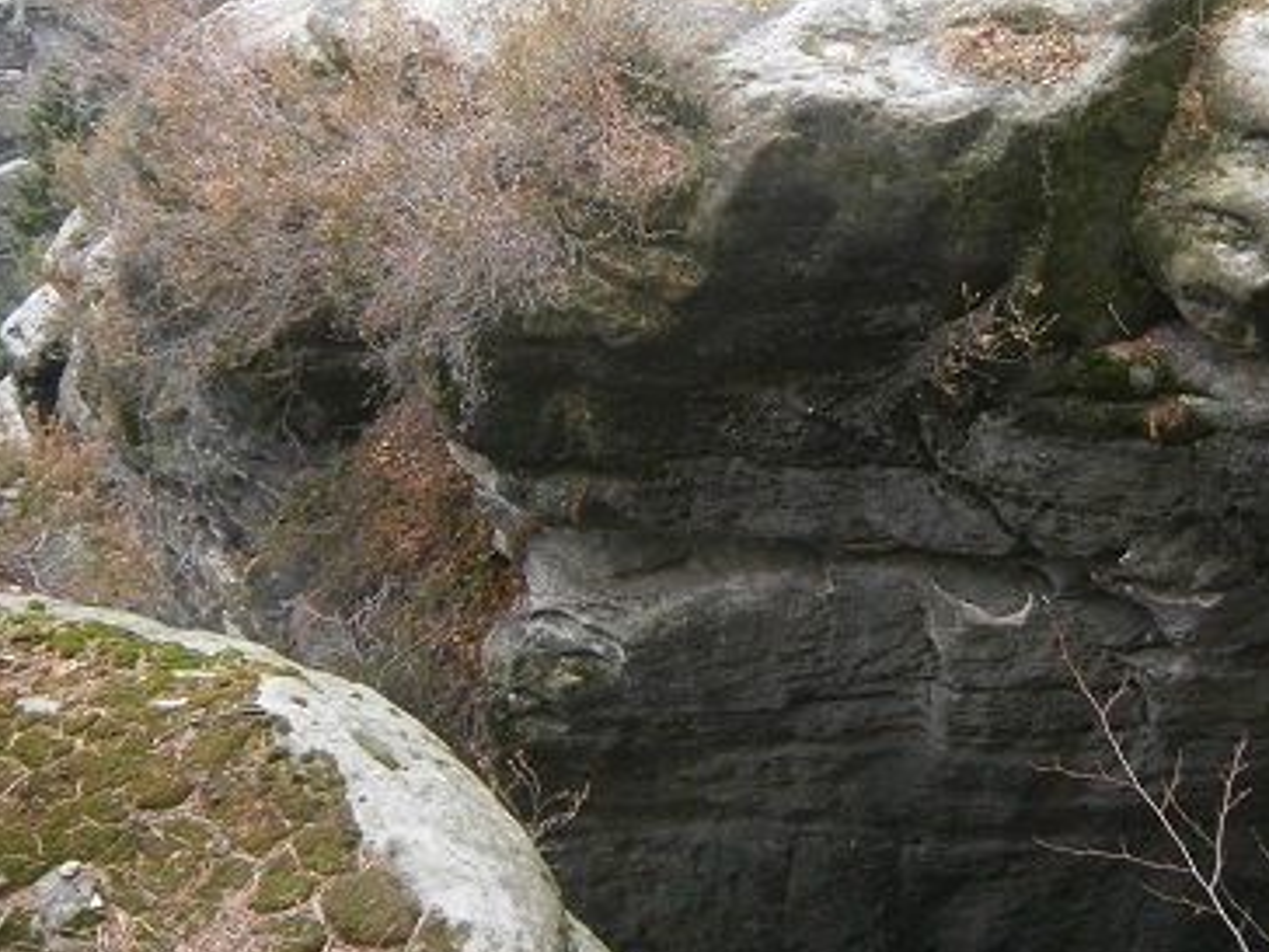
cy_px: 316
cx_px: 816
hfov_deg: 40.9
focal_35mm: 46
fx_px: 1686
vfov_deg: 31.3
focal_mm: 4.7
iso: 200
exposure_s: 1/30
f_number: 2.8
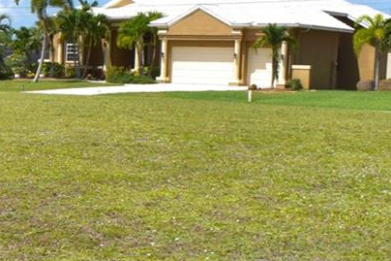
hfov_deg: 17.7
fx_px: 1162
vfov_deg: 12.7
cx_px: -145
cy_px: 205
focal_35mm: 107
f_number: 11
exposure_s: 1/200
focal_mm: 18
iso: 100
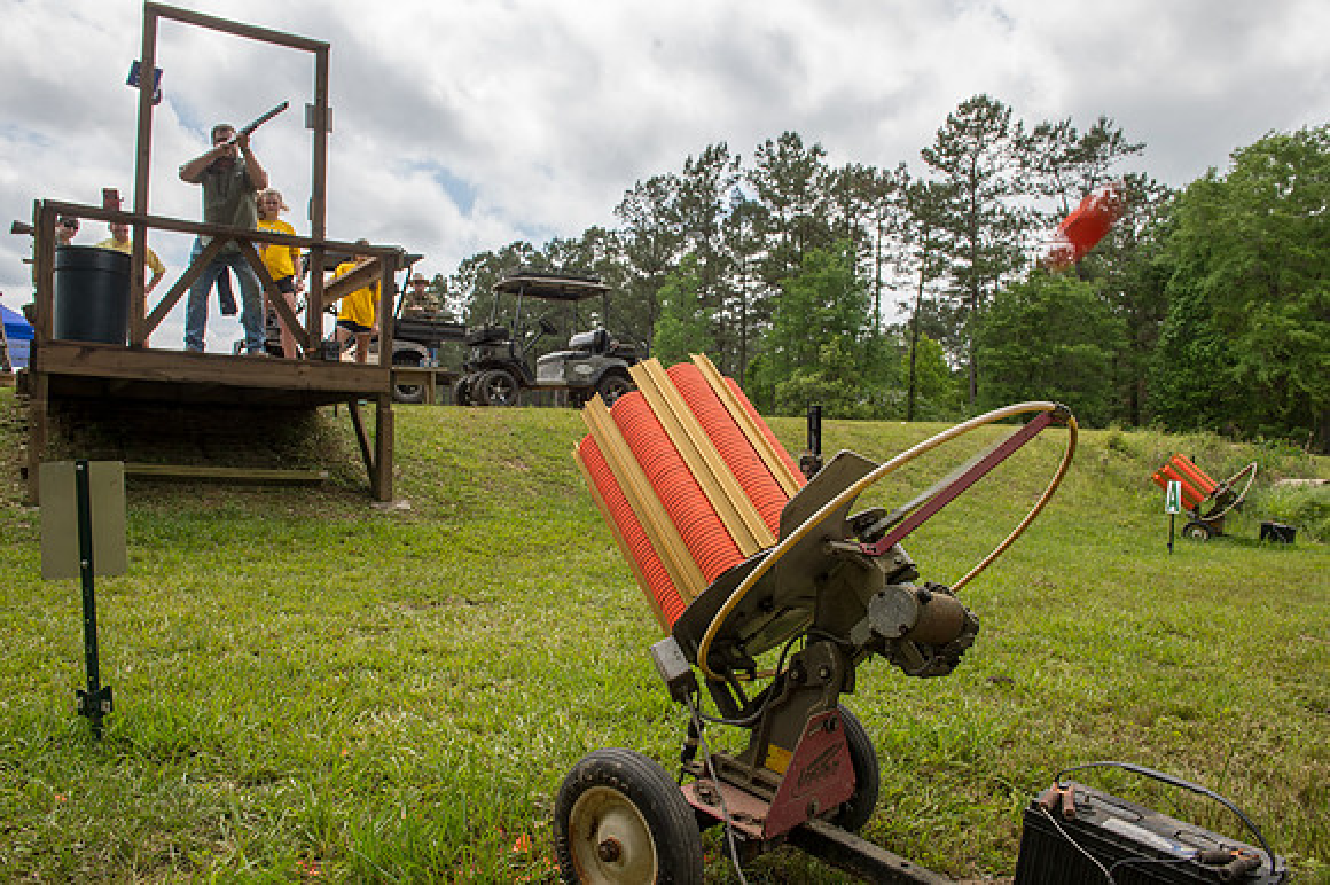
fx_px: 886
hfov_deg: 73.8
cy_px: 442
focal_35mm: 24
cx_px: 665
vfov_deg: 53.1
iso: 160
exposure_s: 1/250
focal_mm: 24
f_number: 9
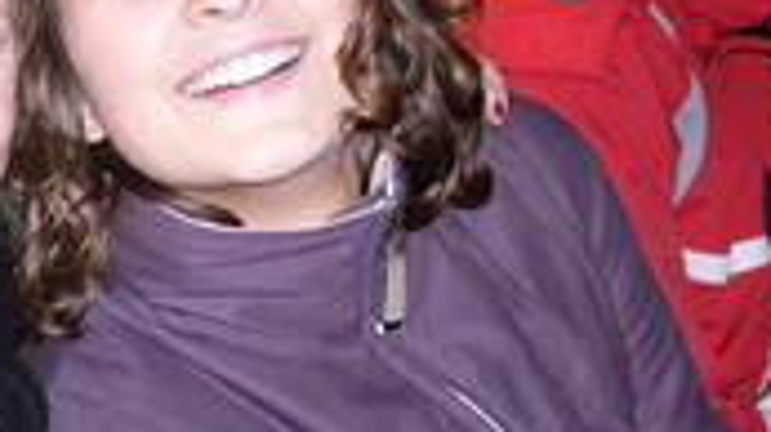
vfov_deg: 11.6
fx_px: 2125
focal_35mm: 104
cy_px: 307
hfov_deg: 20.0
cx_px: 31
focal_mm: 7.4
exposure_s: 1/30
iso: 100
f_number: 2.8
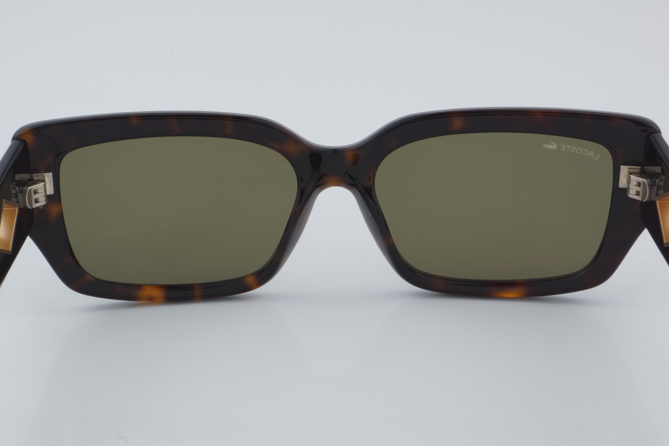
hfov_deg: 29.9
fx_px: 1254
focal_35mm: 68
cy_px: 223
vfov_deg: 20.2
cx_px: 334
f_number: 32
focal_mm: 45
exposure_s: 1/4
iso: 100
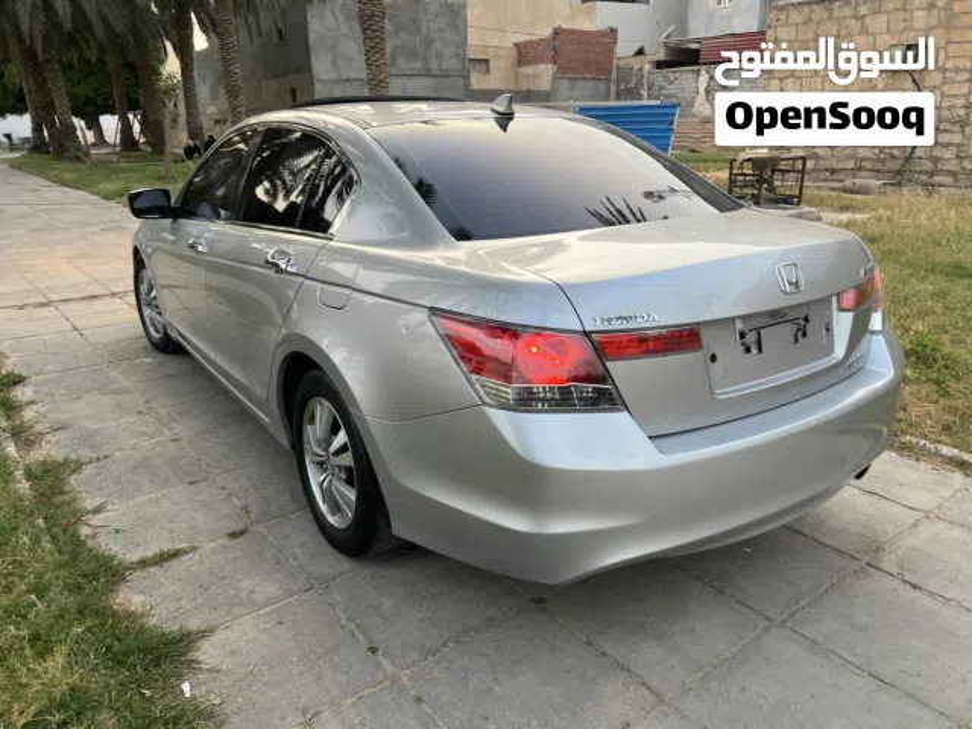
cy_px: 364
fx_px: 730
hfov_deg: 67.3
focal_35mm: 26
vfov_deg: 53.1
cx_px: 486
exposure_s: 1/121
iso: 100
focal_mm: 5.7
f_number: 1.5
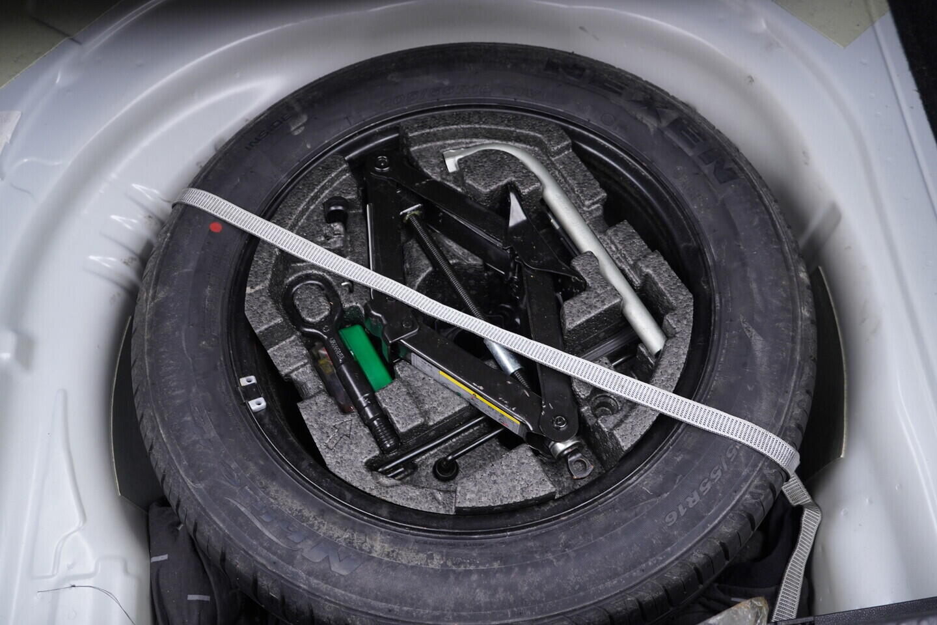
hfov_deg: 53.1
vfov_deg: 36.9
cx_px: 468
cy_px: 312
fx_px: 937
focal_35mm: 36
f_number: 2.8
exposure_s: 1/40
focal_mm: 24
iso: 250
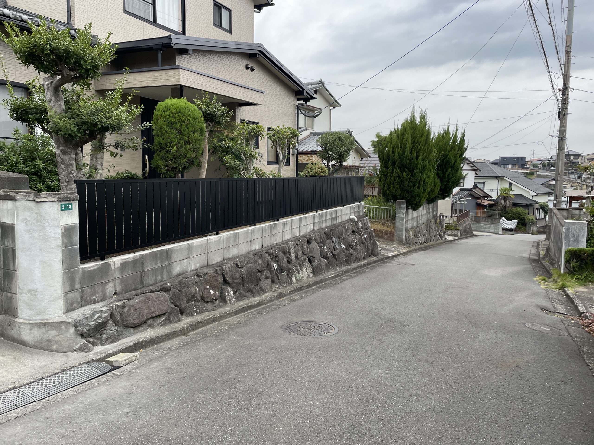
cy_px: 222
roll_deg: -0.6
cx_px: 297
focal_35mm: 26
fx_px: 446
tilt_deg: -4.4
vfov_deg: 53.1
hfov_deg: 67.3
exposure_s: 1/121
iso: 32
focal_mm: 4.2
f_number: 1.6
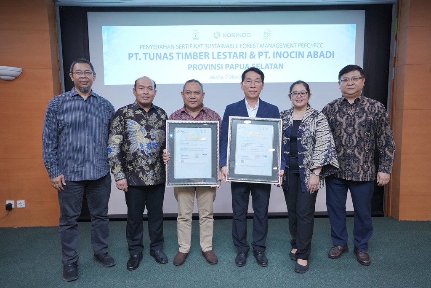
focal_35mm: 26
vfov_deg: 49.6
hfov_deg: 69.4
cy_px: 144
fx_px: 311
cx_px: 216
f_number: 4
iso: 1600
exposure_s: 1/100
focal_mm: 26
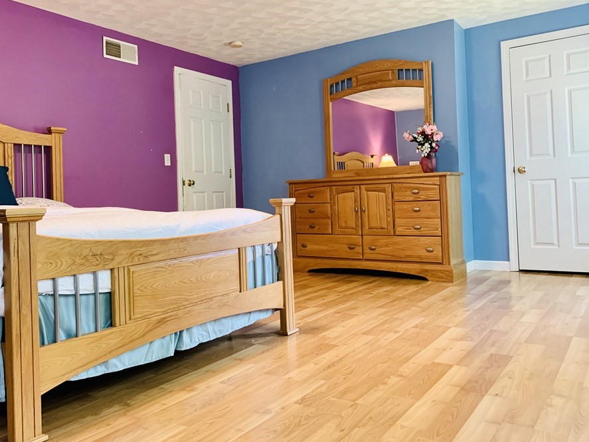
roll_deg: +2.3
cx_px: 276
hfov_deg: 59.9
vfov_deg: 46.7
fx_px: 511
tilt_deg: -0.7
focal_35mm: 30
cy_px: 196
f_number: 1.8
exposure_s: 1/60
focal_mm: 4.25
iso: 250
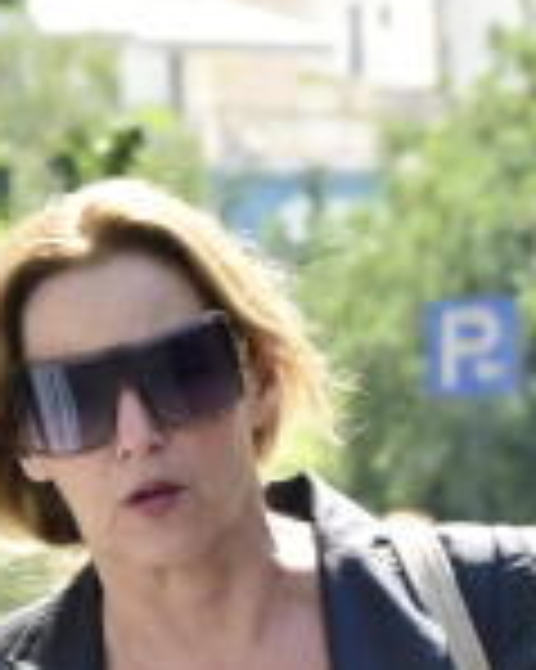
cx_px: -595
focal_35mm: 812
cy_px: 787
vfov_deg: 2.4
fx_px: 16118
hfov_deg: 1.9
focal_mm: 130
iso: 320
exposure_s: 1/200
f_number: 9
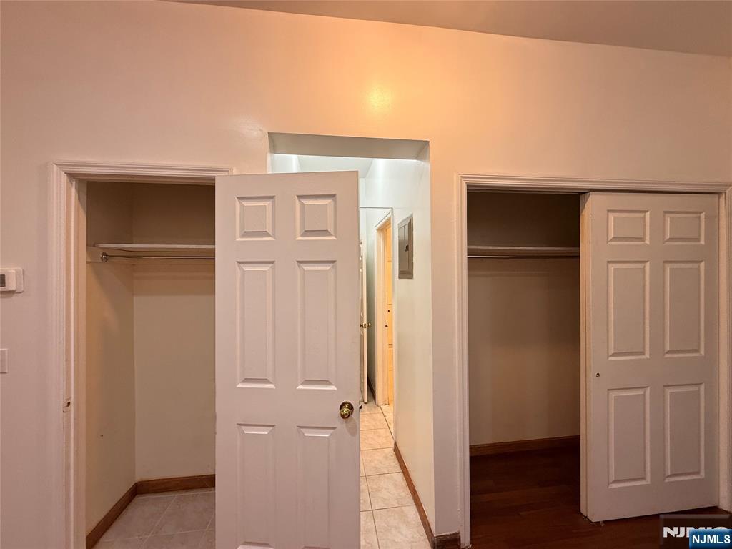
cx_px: 366
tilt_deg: +0.3
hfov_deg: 102.1
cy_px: 274
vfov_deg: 85.7
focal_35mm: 14
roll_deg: +0.1
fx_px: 296
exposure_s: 1/60
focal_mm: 2.22
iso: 160
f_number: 2.2
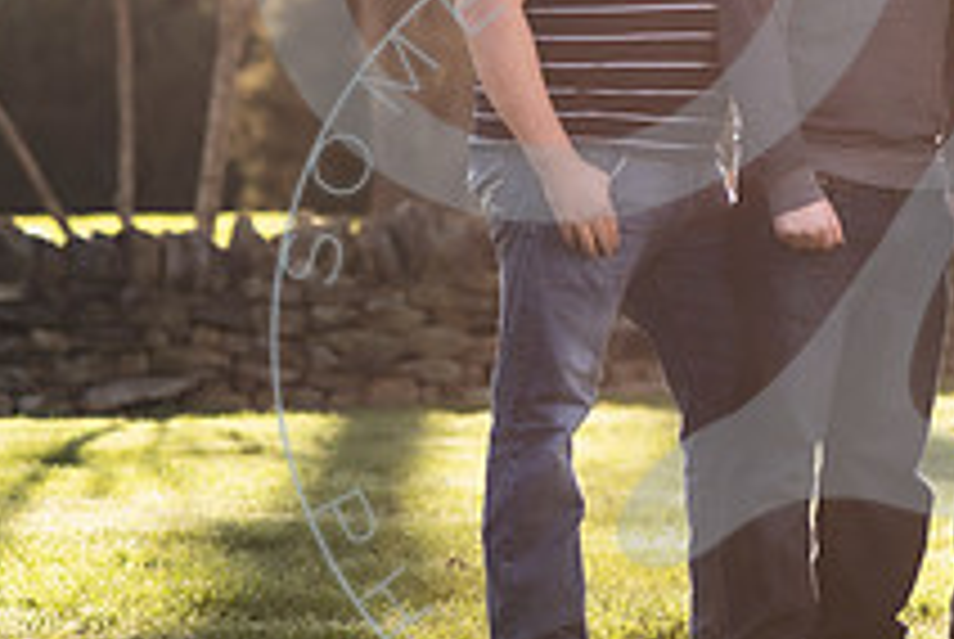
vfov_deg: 5.9
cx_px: 958
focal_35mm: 232
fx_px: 6156
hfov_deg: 8.8
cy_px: -38
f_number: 2.8
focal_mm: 85
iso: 100
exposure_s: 1/640
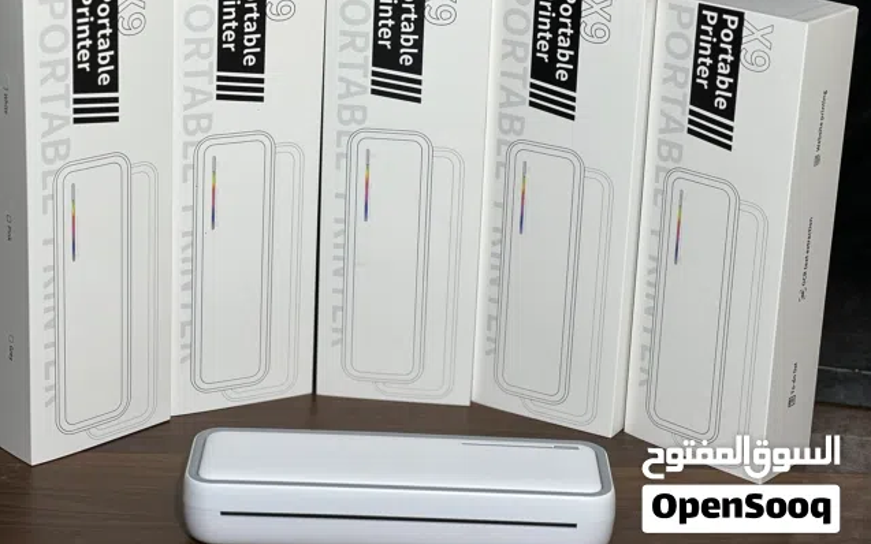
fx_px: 1946
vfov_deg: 15.9
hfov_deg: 25.2
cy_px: 238
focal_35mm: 82
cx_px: 436
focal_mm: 9
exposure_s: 1/100
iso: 50
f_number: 2.8
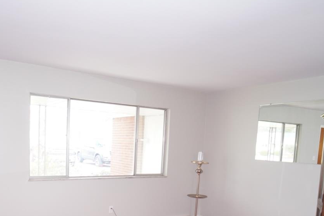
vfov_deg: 30.2
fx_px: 387
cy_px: 183
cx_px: 133
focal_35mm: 43
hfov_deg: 45.2
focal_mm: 16
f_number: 2.8
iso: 640
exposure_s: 1/60
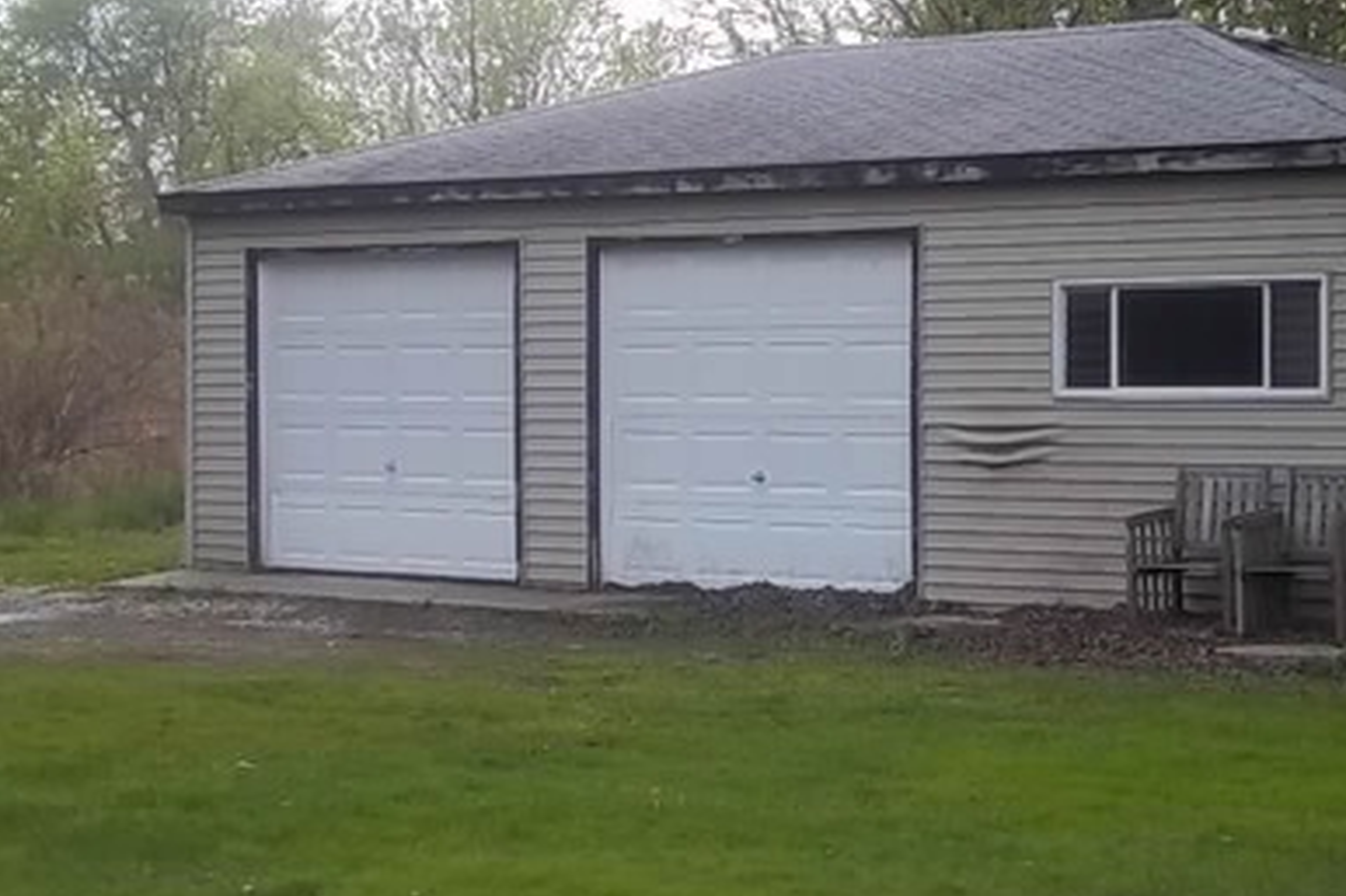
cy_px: 359
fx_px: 3027
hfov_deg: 25.0
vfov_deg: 16.8
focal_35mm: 81
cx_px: 882
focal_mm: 8.3
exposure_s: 1/100
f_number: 4.58
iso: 64
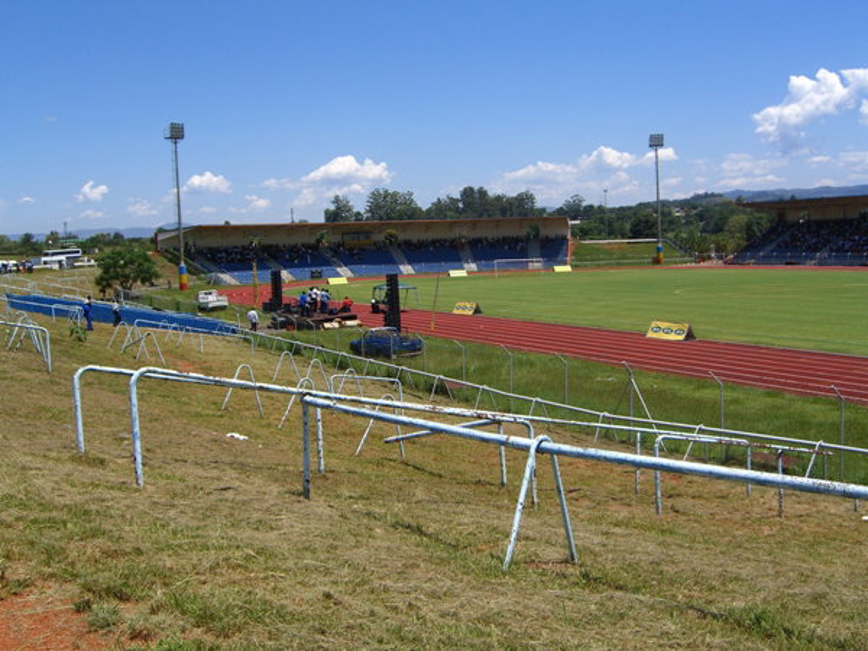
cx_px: 434
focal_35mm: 38
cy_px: 326
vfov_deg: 37.7
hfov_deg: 49.0
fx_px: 953
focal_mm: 7.9
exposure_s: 1/200
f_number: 8
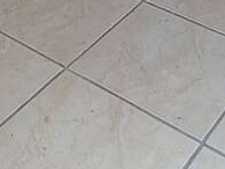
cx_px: 54
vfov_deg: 9.6
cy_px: -407
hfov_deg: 20.3
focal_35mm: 96
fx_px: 624
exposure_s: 1/60
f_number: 2.2
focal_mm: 1.74
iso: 64
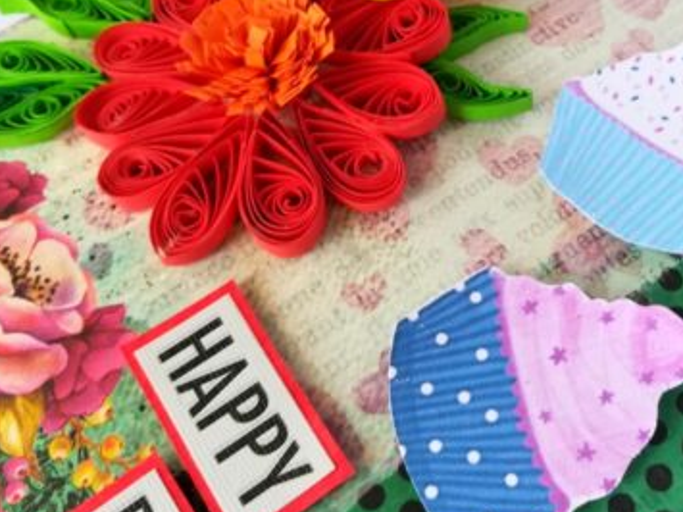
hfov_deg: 42.0
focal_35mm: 44
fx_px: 868
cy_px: 106
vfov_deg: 32.0
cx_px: 493
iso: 64
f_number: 2.2
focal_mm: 3.83
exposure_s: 1/50
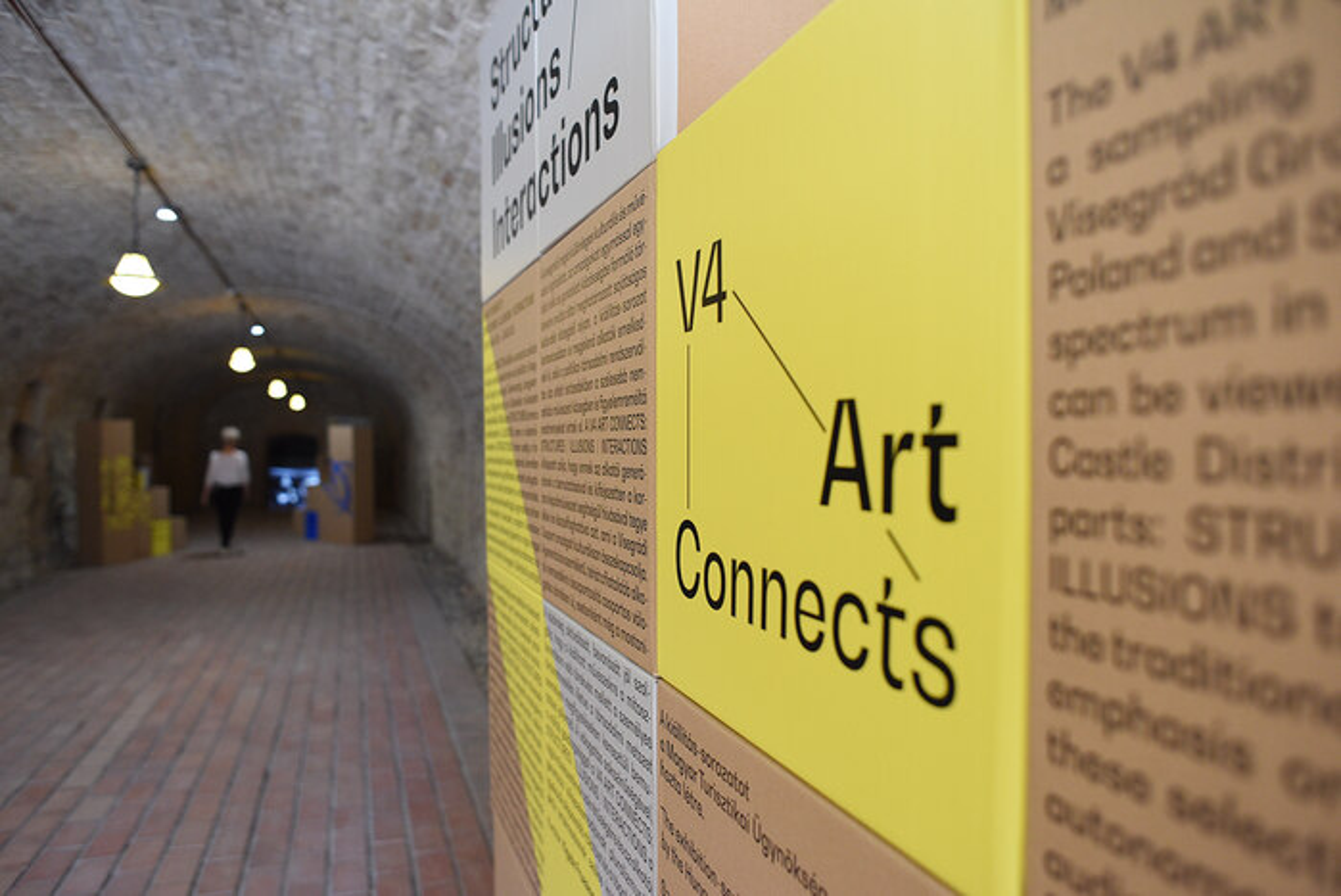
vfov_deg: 53.2
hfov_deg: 73.7
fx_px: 895
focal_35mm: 24
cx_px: 670
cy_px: 448
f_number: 4
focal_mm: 24
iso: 2200
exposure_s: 1/100
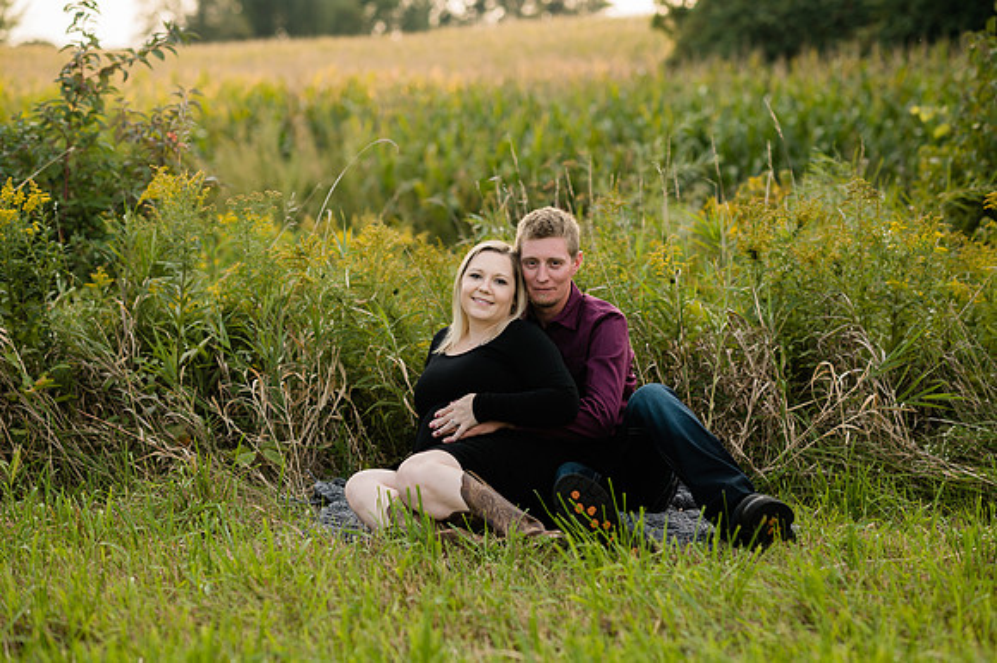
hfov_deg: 23.9
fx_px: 2353
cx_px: 498
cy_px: 332
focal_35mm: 85
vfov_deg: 16.1
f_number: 2.8
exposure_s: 1/640
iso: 200
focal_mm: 85
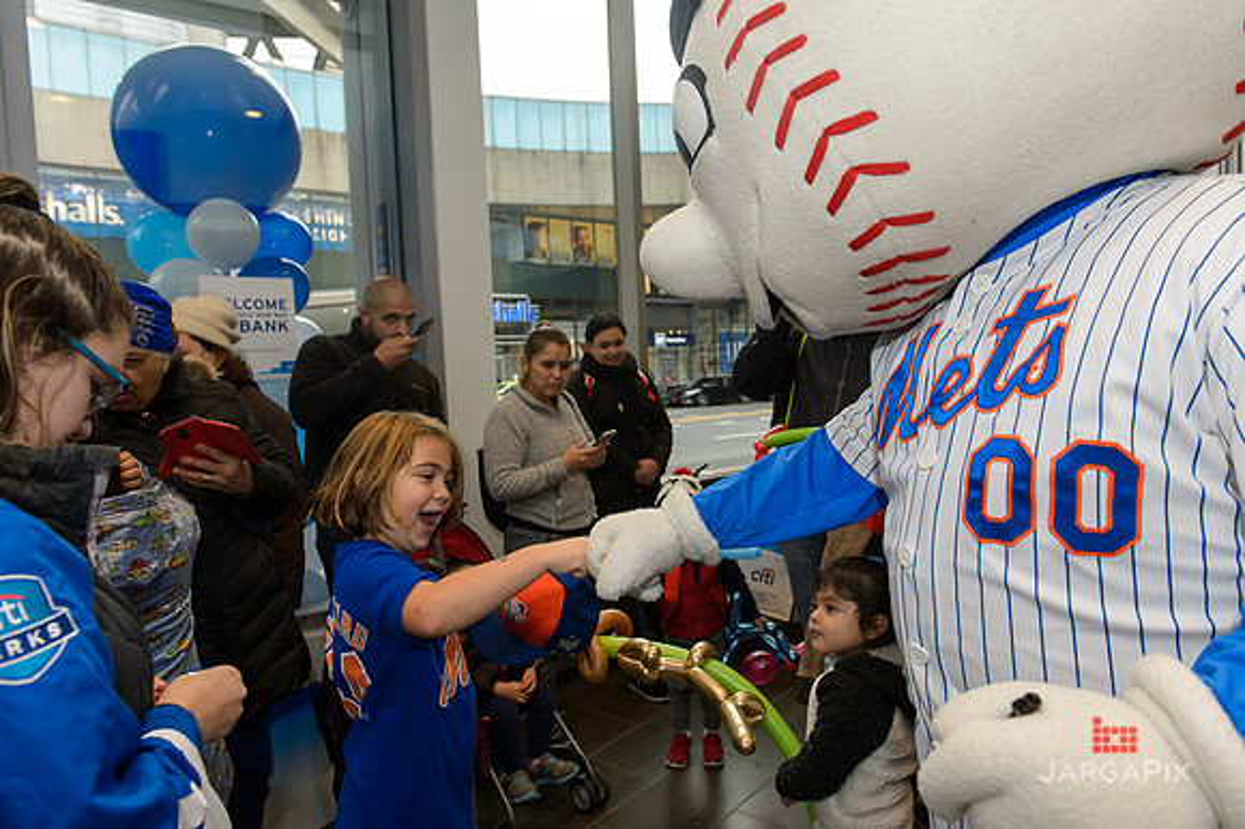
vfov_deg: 53.1
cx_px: 622
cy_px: 414
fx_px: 829
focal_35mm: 24
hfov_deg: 73.8
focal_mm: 24
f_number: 4.5
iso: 800
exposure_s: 1/125
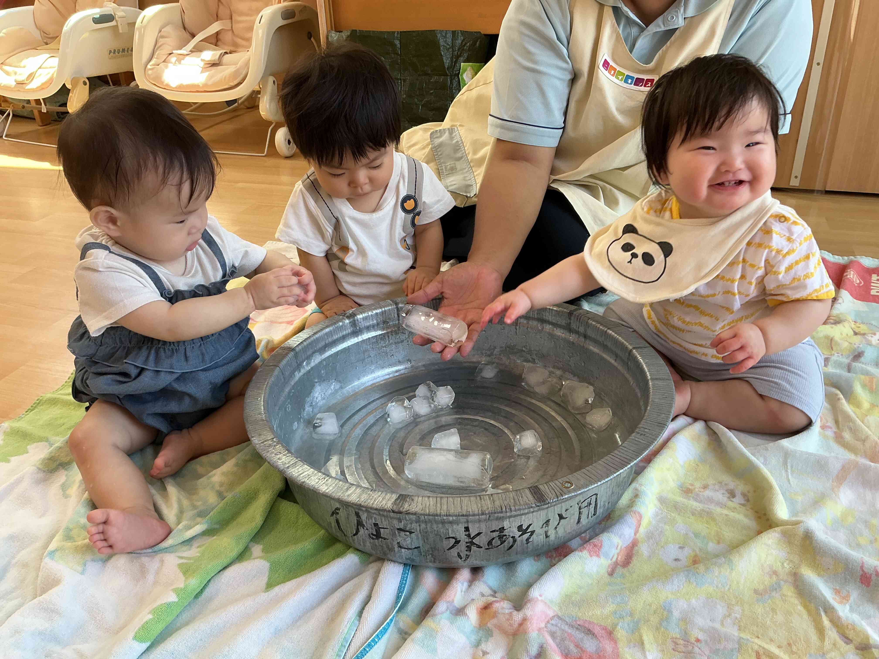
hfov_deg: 61.7
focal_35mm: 29
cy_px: 330
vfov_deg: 48.2
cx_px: 440
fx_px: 736
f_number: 1.8
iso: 40
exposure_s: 1/120
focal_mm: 3
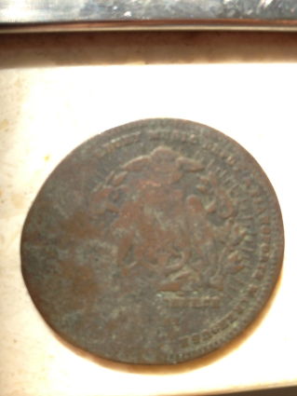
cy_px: 198
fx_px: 400
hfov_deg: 40.7
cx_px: 148
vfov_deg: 52.6
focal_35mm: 35
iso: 50
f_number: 2.4
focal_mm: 4.28
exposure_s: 1/268
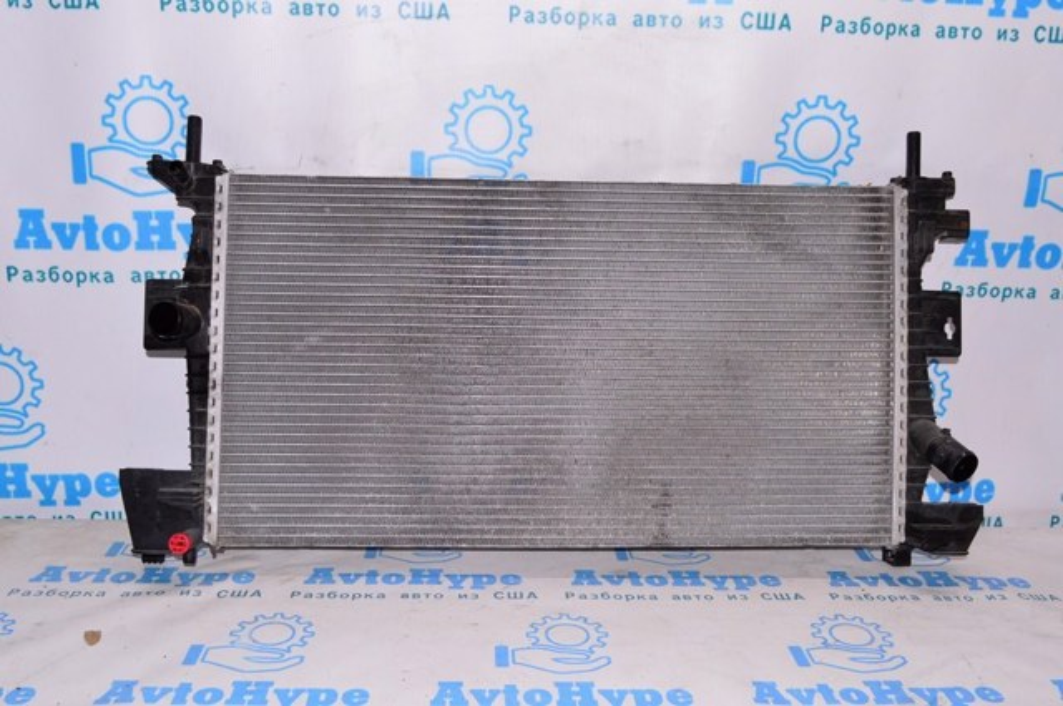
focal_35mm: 36
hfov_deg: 53.2
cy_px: 353
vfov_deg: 36.8
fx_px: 1062
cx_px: 532
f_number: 8
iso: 1600
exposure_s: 1/200
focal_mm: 24
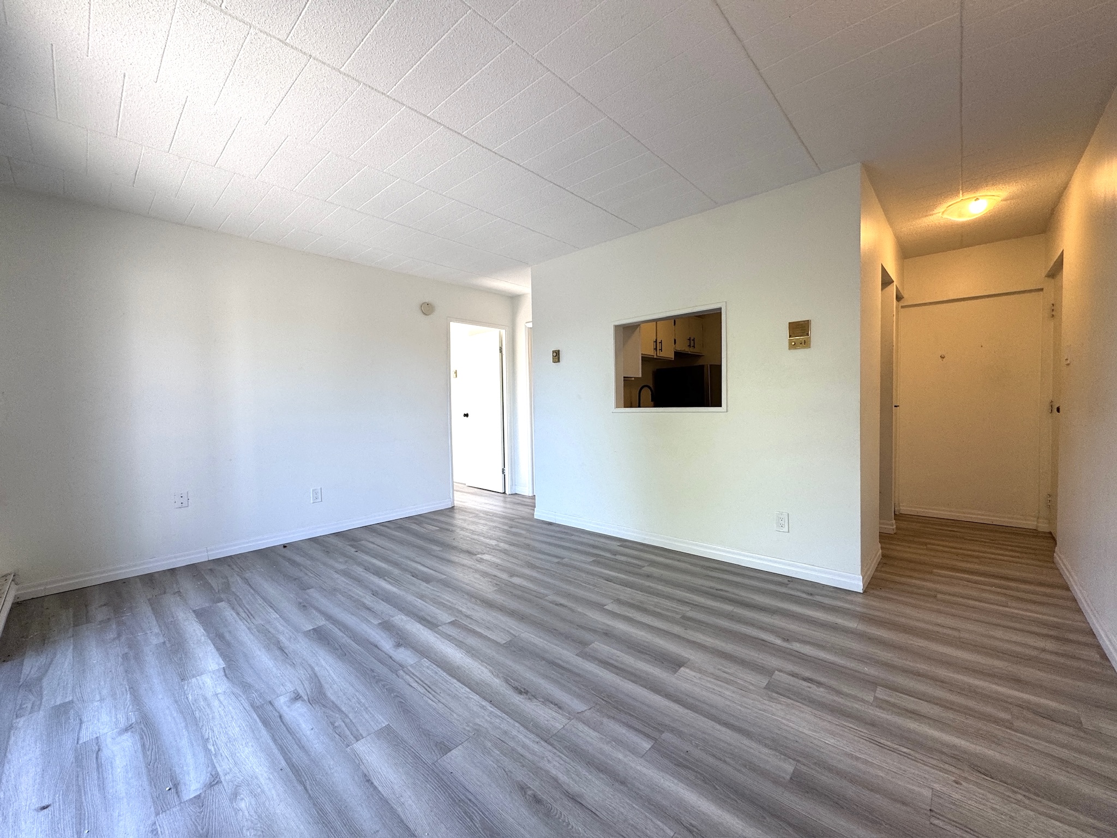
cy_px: 419
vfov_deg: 85.7
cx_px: 558
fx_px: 452
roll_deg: +1.0
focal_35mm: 14
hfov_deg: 102.1
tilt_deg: -2.4
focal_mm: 2.22
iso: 100
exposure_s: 1/120
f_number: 2.2
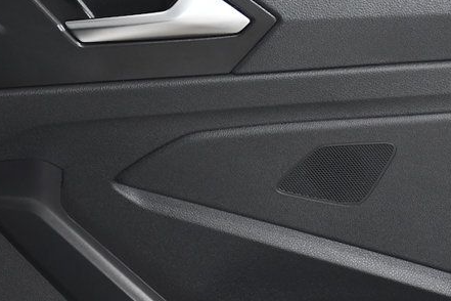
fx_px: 2180
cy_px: 233
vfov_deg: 7.9
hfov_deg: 11.8
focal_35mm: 174
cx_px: 378
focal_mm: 50
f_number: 5.6
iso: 2000
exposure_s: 1/200
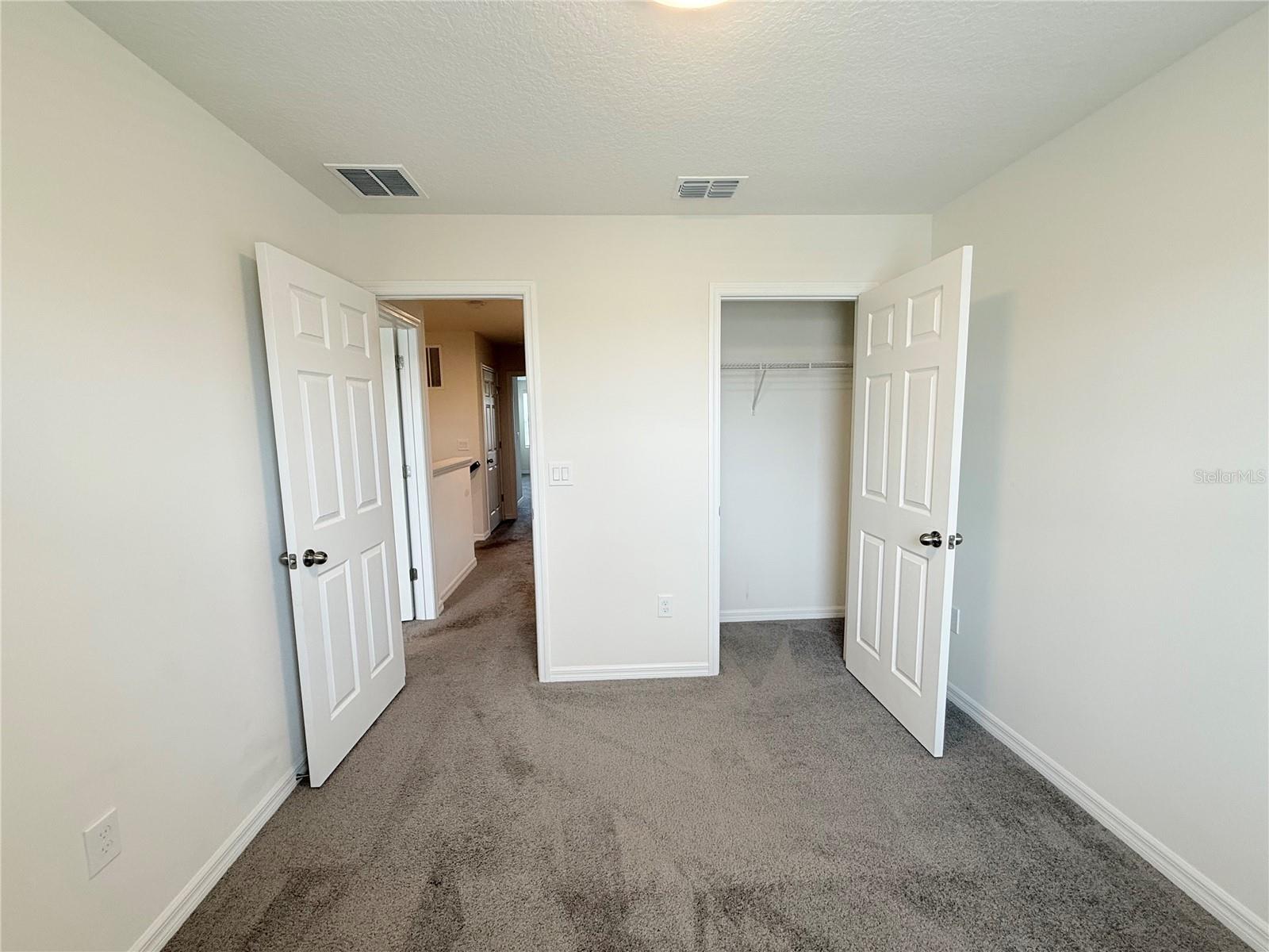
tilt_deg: -6.2
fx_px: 513
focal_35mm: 14
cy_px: 476
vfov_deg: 85.7
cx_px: 634
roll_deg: +0.5
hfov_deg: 102.1
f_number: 2.2
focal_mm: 2.22
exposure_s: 1/120
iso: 125
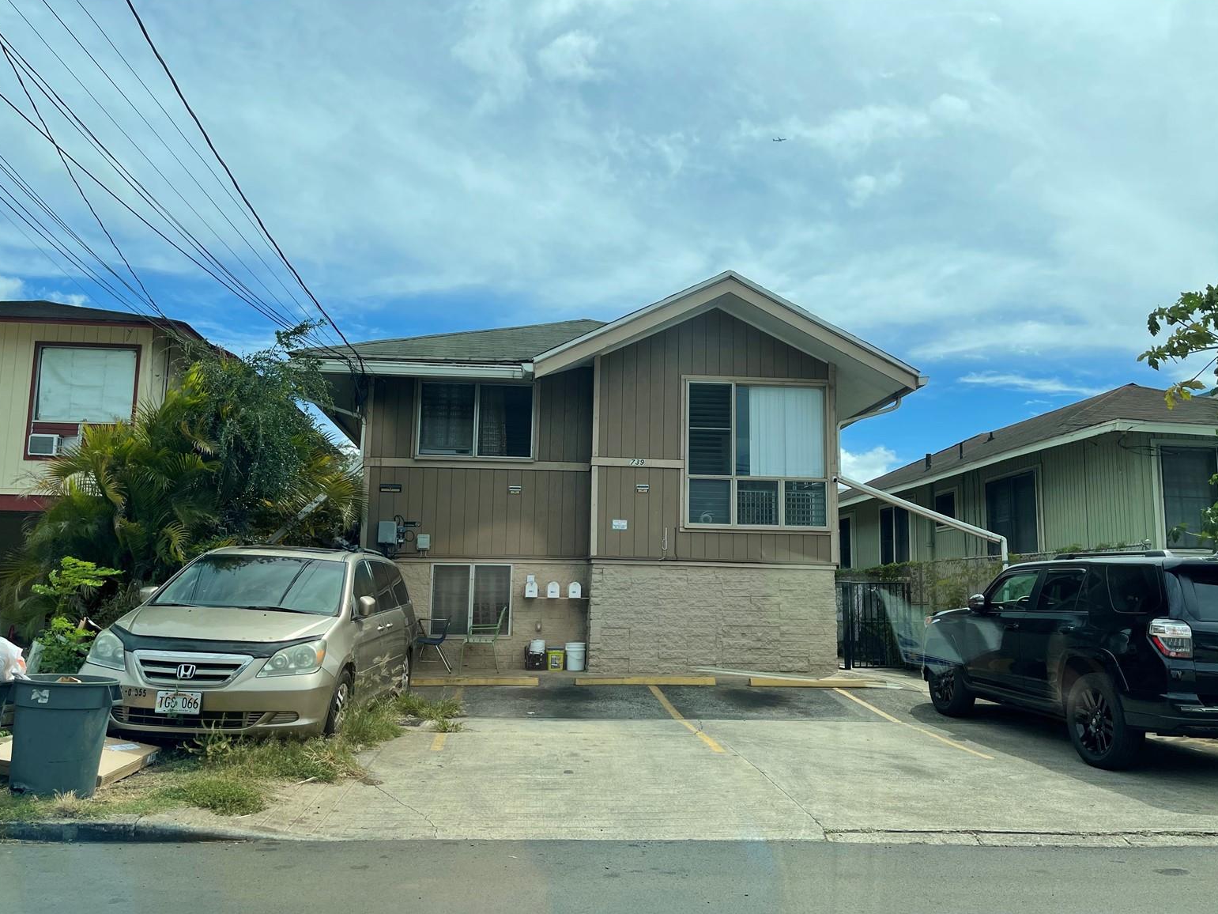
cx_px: 595
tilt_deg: +6.8
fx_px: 950
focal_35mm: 27
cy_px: 466
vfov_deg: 51.4
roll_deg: -0.9
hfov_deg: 65.3
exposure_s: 1/4902
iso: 32
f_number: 1.6
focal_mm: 5.1
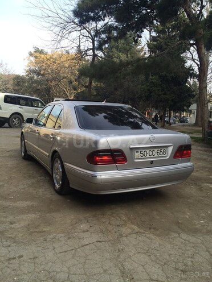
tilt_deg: -9.9
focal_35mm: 29
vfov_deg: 61.7
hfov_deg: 48.2
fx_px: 237
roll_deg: +0.4
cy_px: 141
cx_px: 106
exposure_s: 1/612
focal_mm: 4.15
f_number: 2.2
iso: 32
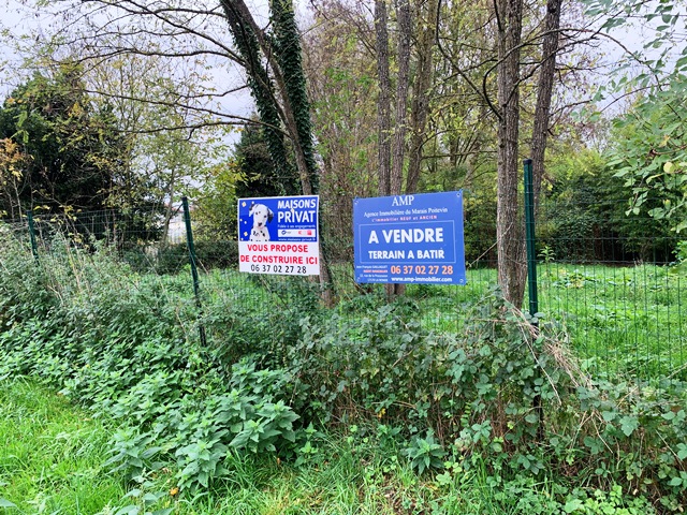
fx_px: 516
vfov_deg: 53.1
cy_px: 258
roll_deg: +2.1
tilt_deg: -3.0
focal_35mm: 26
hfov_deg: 67.3
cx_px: 344
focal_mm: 4.25
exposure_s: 1/141
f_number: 1.8
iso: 25
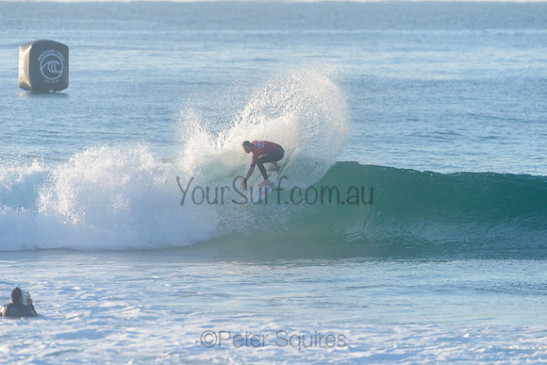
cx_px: 274
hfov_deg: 4.1
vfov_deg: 2.8
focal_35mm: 500
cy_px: 182
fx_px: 7600
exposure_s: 1/2000
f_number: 5.6
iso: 320
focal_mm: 500
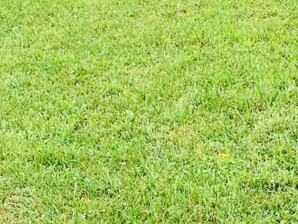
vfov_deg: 11.9
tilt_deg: +0.3
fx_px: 1051
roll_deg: -3.3
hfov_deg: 15.6
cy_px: -40
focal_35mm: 122
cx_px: -45
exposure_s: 1/531
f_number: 1.8
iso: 25
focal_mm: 4.25
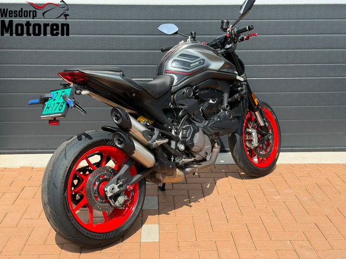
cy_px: 130
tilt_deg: -14.1
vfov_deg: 30.3
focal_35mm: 48
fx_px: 480
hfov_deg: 39.7
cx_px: 173
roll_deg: +0.4
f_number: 1.78
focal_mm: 6.76
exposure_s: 1/2762
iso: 80
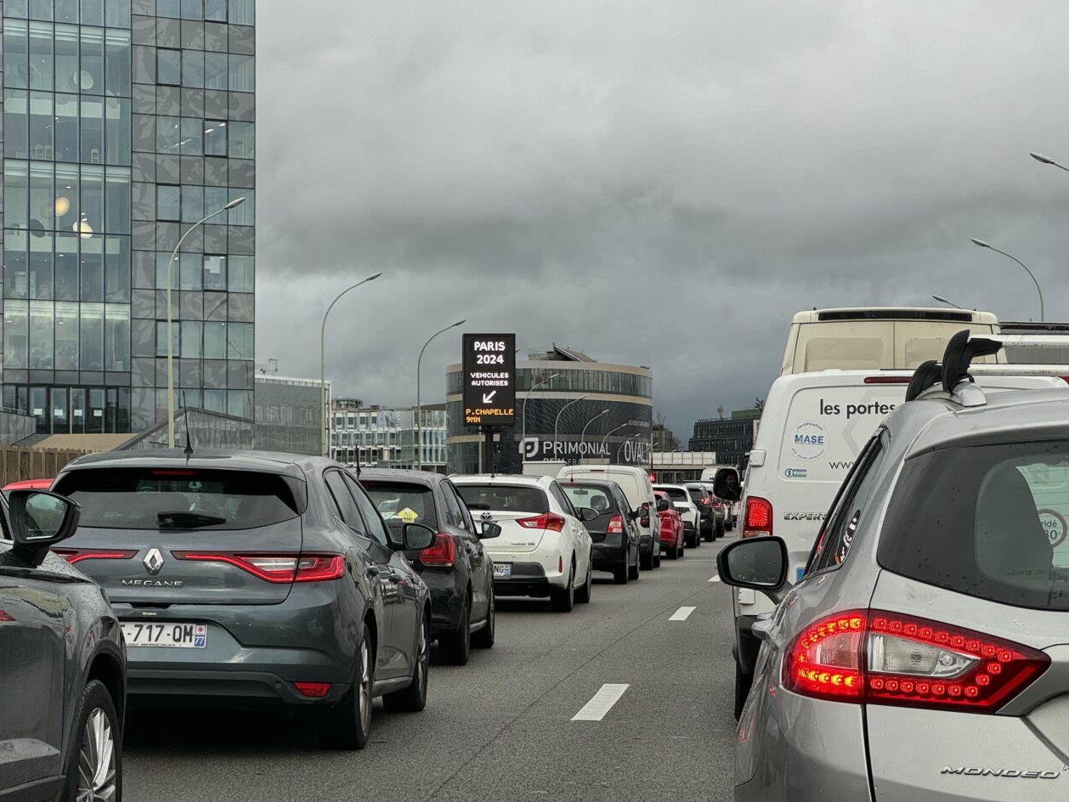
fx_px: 2903
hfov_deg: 20.9
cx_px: 484
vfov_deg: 15.7
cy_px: 431
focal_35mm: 94
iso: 40
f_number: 2.8
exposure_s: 1/121
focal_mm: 9
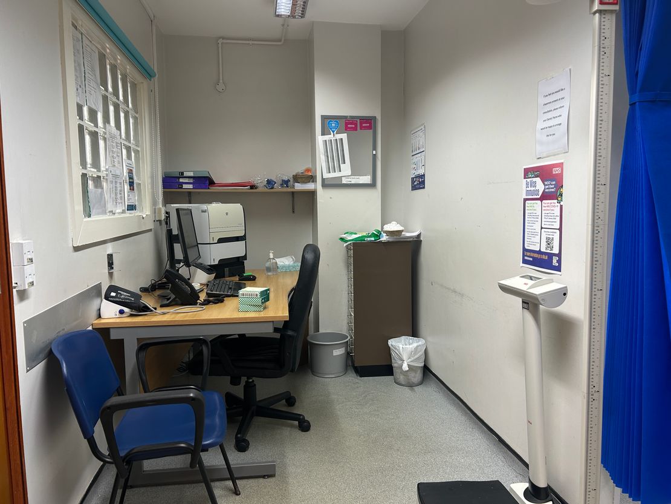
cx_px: 336
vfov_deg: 53.1
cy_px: 252
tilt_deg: -4.9
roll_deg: +0.6
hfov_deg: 67.3
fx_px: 504
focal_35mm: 26
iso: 64
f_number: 1.5
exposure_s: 1/50
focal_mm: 5.7
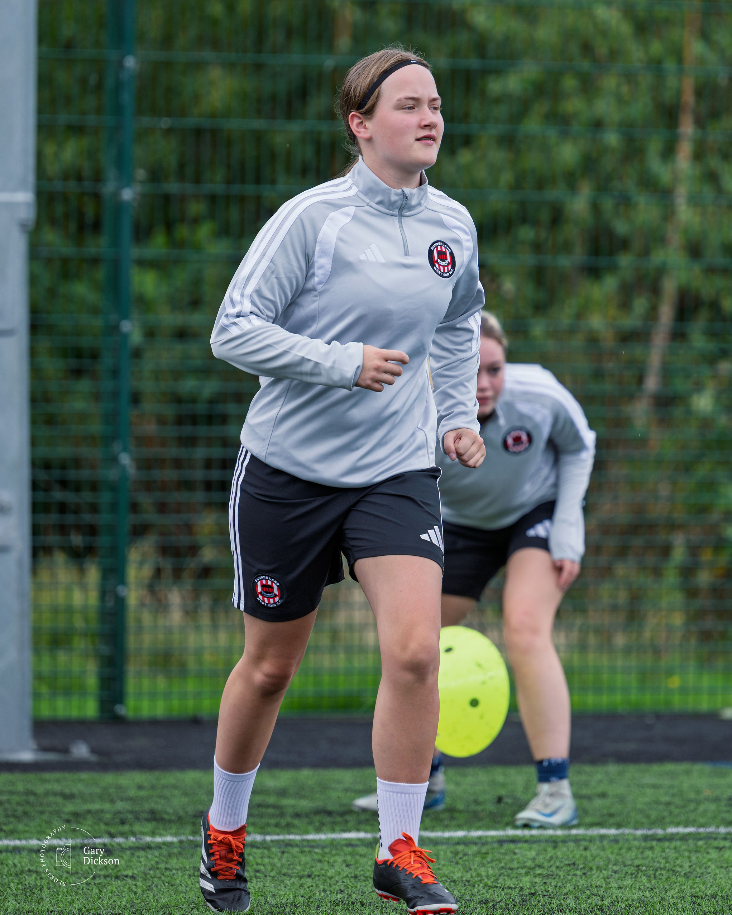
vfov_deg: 6.7
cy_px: 360
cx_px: 447
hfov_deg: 5.4
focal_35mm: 289
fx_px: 7827
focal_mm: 165
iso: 125
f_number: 2.8
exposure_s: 1/800
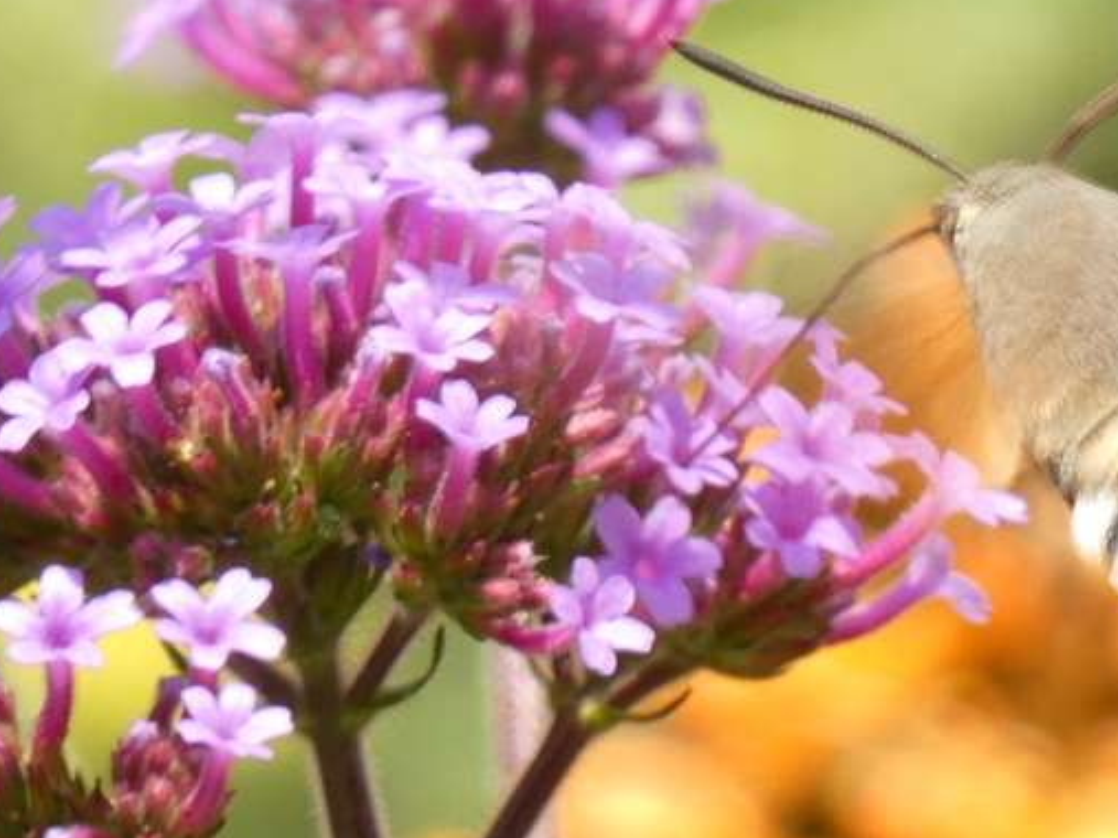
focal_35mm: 695
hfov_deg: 2.9
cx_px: 733
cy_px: 366
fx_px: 22441
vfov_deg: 2.1
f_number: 5.6
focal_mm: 74
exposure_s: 1/80
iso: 80
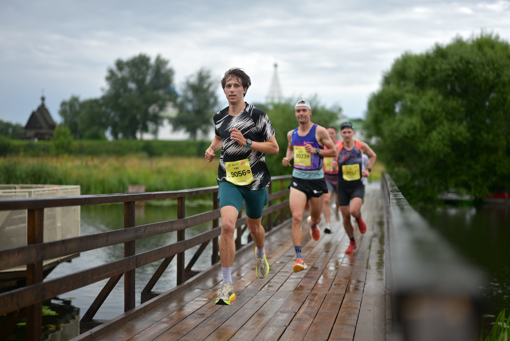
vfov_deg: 27.0
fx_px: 709
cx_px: 255
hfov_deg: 39.6
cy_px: 170
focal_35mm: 50
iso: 100
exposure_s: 1/1000
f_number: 1.2
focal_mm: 50
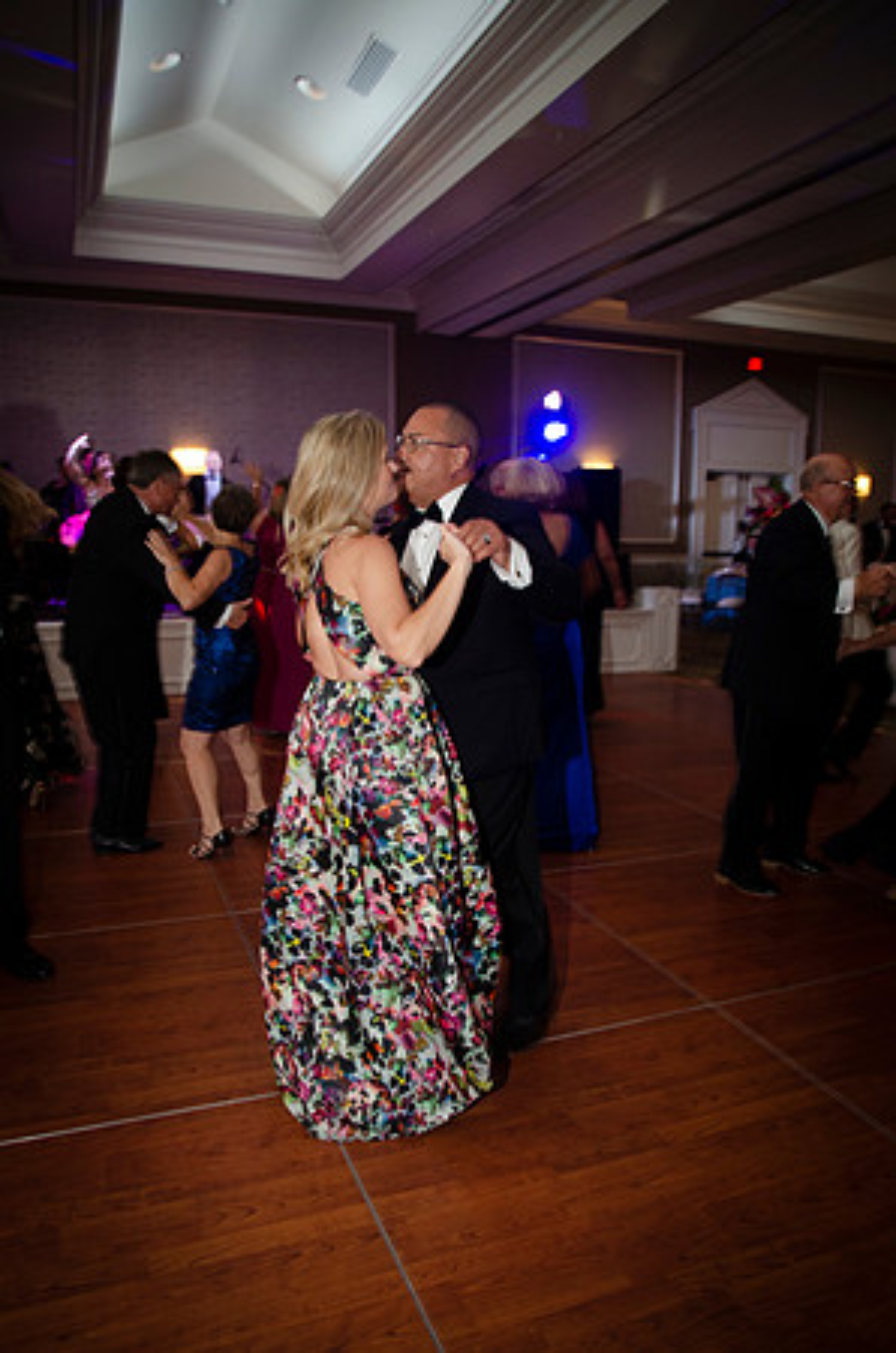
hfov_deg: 52.9
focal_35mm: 24
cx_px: 448
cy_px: 676
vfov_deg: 73.9
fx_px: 900
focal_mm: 16
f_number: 3.5
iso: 1250
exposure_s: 1/40
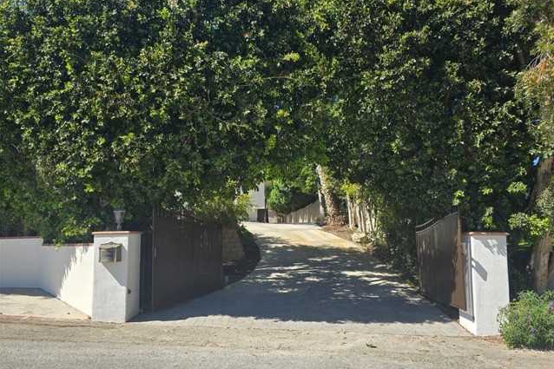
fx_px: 369
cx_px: 277
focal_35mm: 24
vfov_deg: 53.1
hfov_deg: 73.8
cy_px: 189
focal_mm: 6.3
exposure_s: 1/430
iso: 12
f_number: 1.7
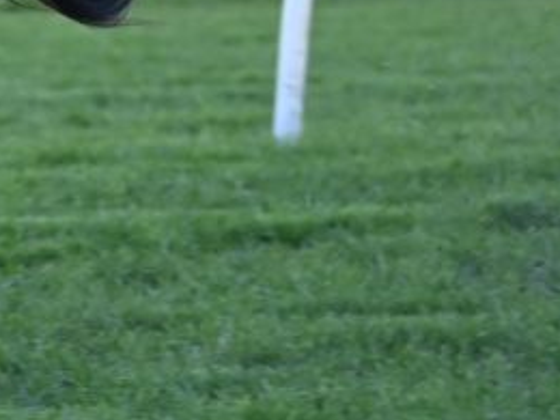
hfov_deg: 2.6
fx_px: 12246
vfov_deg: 2.0
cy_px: -255
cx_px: -523
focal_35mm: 757
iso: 1250
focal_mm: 200
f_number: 5.6
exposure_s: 1/1000
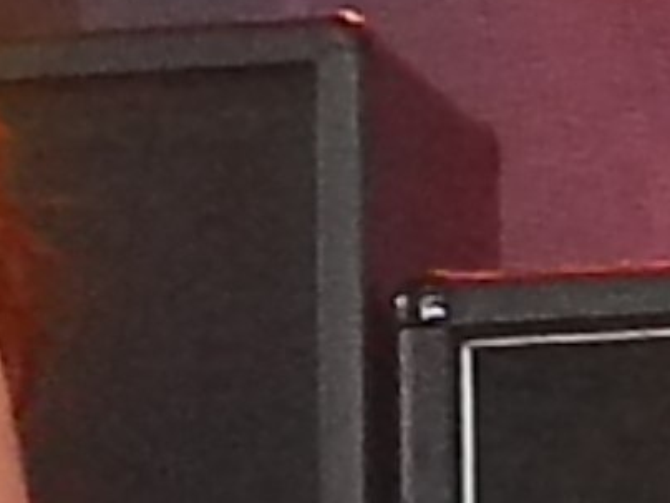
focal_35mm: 654
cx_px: -670
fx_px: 12658
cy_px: 322
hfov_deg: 3.0
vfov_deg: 2.3
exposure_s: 1/200
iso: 800
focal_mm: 23.2
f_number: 4.7
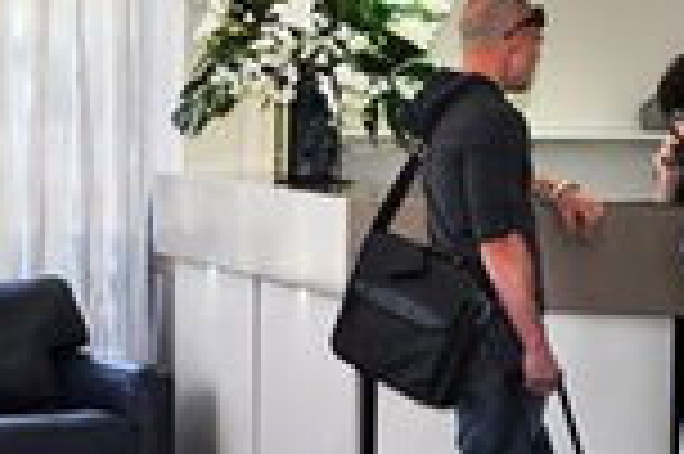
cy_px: 214
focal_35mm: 166
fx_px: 3143
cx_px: 450
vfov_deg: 8.3
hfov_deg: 12.4
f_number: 5.6
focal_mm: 35
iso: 500
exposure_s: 1/200
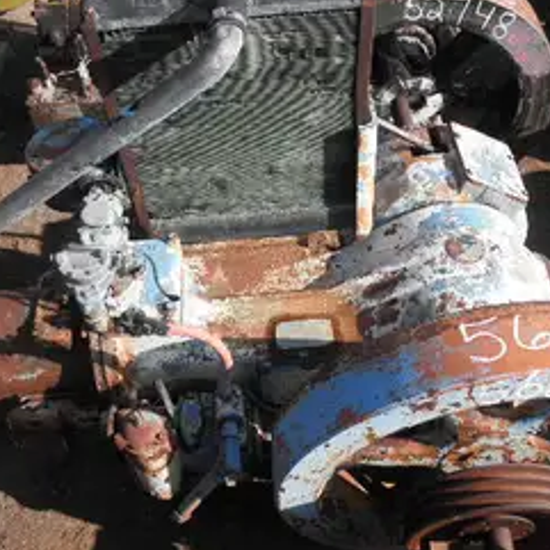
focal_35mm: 41
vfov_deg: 40.9
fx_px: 737
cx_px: 290
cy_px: 258
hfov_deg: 40.9
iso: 64
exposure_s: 1/80
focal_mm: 5
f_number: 8.5
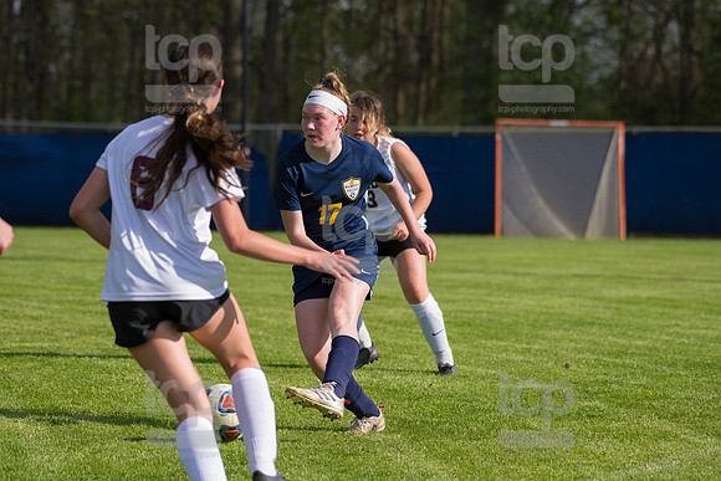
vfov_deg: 6.9
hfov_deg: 10.3
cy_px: 240
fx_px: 4006
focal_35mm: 200
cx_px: 360
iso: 400
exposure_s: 1/2000
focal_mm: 200
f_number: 5.6
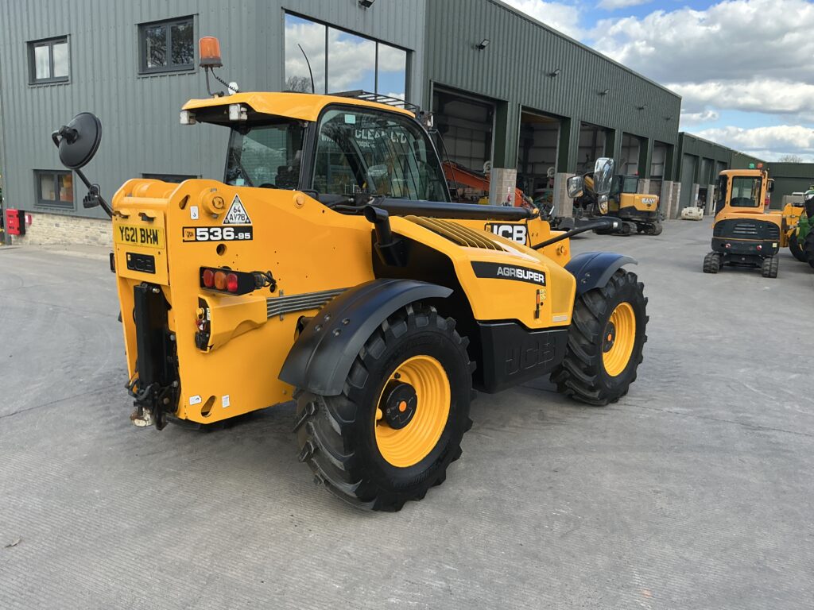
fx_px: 658
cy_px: 305
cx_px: 407
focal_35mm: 28
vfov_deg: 49.7
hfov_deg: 63.4
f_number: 1.8
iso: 25
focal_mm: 3
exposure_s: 1/551
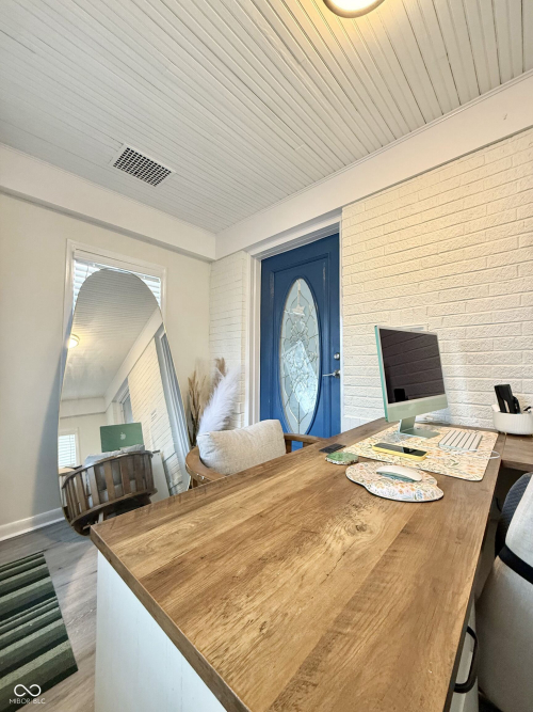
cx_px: 266
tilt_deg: +3.4
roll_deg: -0.9
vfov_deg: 102.1
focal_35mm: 14
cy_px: 356
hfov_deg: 85.7
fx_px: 288
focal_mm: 2.22
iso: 250
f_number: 2.2
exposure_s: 1/60
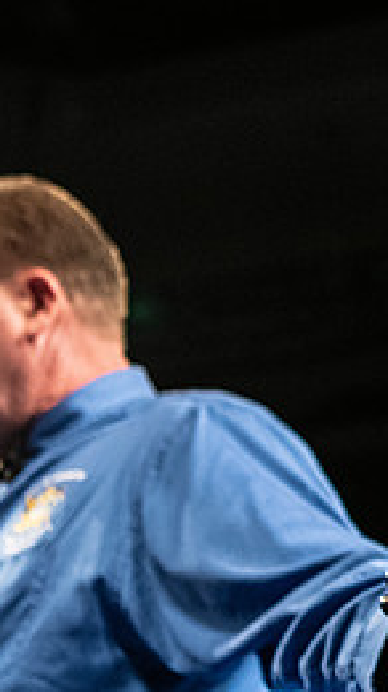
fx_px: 2271
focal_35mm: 124
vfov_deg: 17.3
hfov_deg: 9.4
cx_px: 663
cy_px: 227
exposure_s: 1/1250
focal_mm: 40
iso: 1600
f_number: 2.8
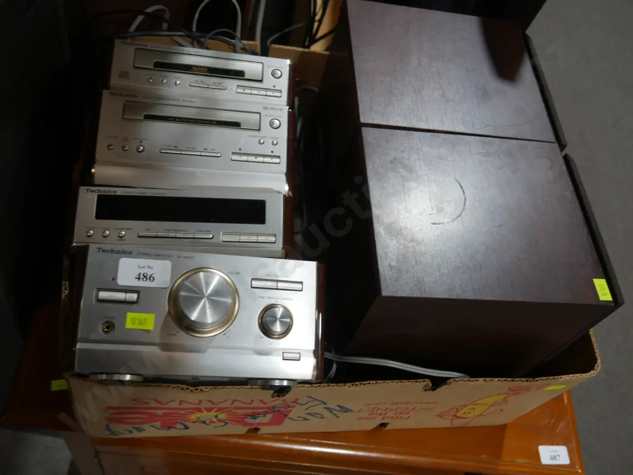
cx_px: 316
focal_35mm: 32
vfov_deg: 44.2
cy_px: 238
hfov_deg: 56.8
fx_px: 585
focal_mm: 16
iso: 200
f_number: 3.6
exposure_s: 1/60
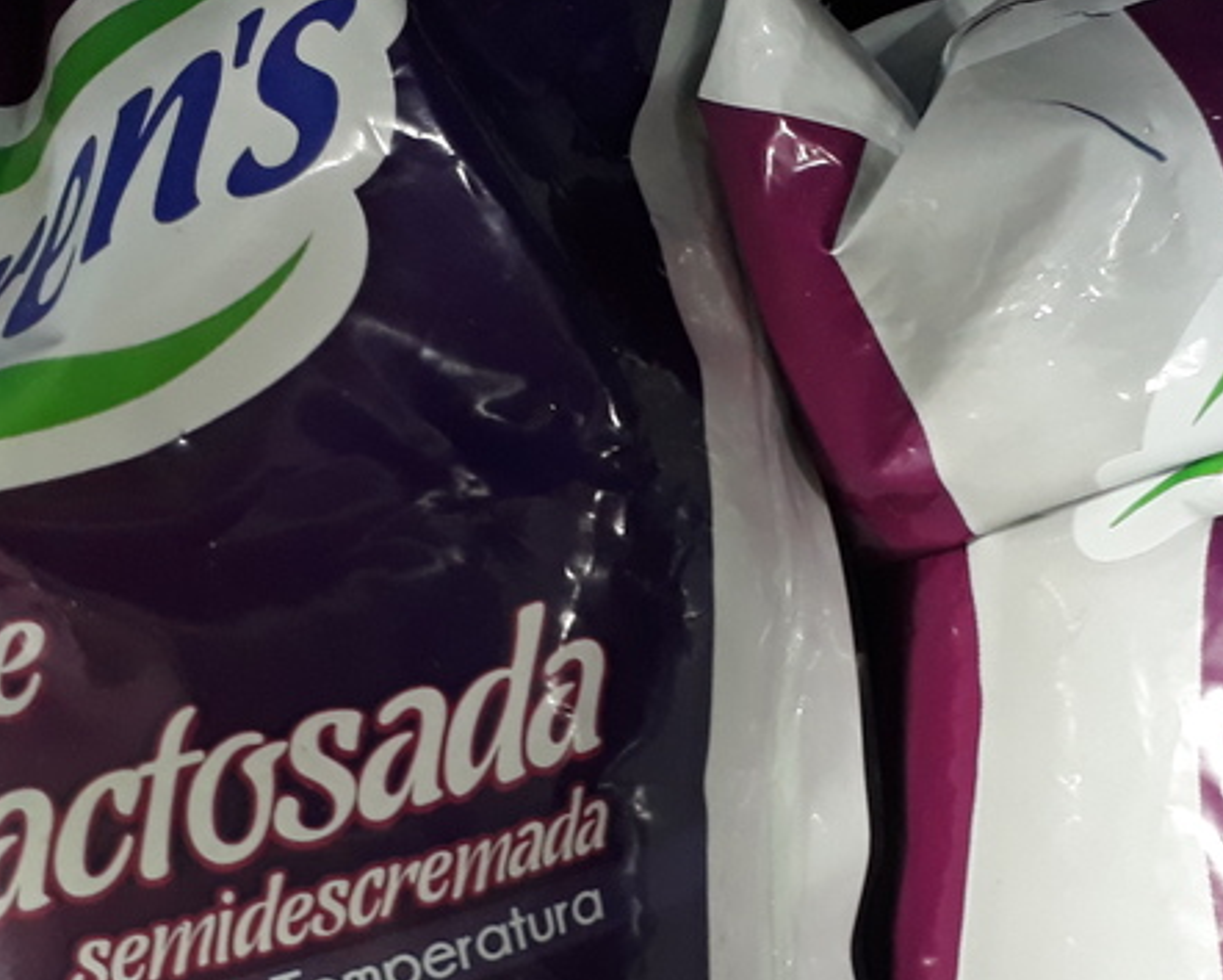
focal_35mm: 61
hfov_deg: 30.9
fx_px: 2209
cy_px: 692
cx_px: 686
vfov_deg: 24.8
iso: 200
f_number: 1.9
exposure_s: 1/15
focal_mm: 3.6
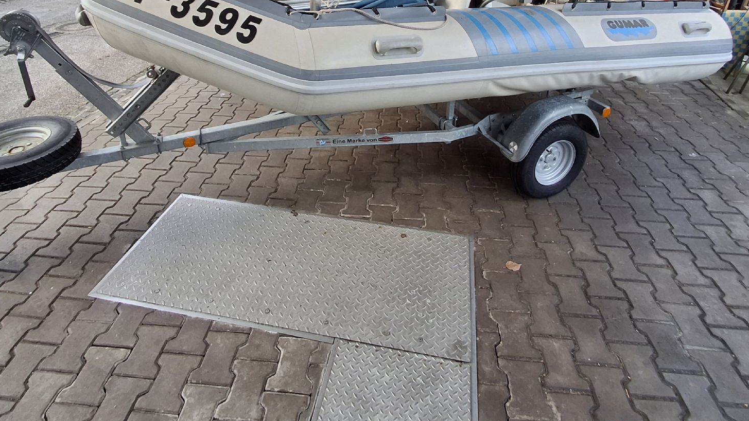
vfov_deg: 46.1
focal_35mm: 23
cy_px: 65
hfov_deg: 78.7
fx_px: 457
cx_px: 360
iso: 100
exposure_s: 1/40
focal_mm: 1.64
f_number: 2.2
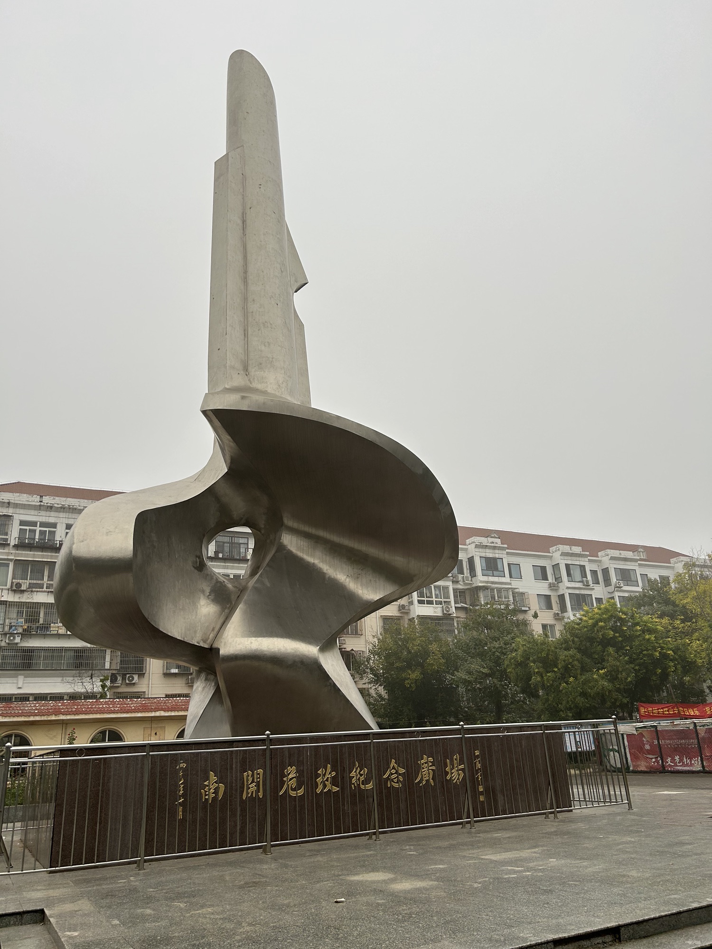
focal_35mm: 26
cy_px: 474
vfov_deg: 67.3
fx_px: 713
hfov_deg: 53.1
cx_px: 356
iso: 50
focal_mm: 5.7
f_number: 1.5
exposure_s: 1/1000
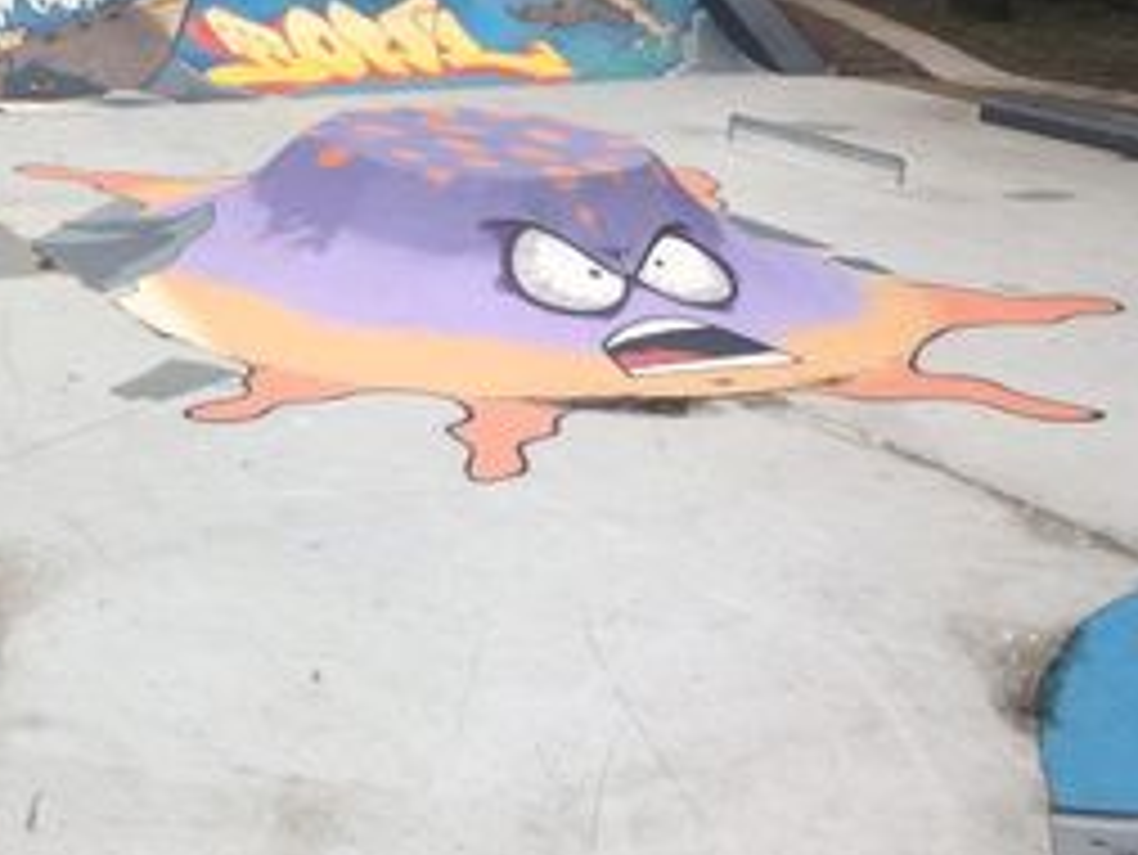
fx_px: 1809
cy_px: 328
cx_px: 139
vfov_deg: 26.5
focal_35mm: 55
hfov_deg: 33.3
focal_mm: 4.15
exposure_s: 1/646
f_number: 2.2
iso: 25
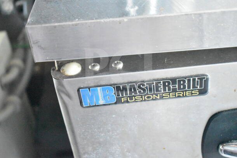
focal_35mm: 57
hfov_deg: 35.0
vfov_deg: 23.8
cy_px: 79
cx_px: 118
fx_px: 375
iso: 22800
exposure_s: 1/60
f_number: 4.8
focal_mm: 38
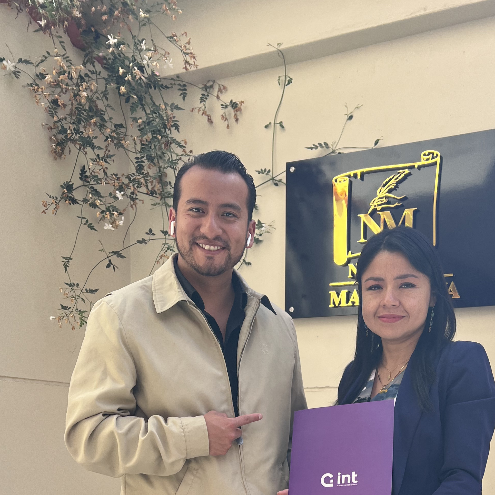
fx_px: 777
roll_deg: -0.2
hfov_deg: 35.2
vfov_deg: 32.2
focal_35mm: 48
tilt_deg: -6.0
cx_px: 304
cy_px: 511
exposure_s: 1/709
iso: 50
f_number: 1.5
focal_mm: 5.7
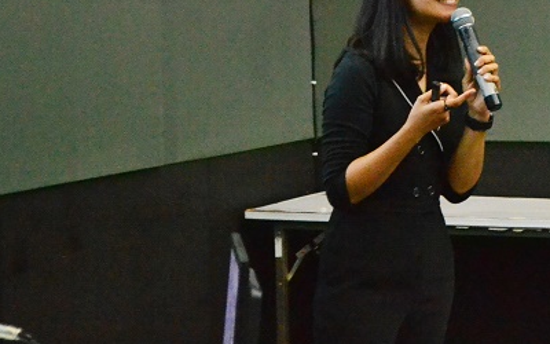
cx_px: 415
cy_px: 155
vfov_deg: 7.8
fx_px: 2518
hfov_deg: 12.4
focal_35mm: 168
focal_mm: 55
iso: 6400
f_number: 5.6
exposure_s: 1/25
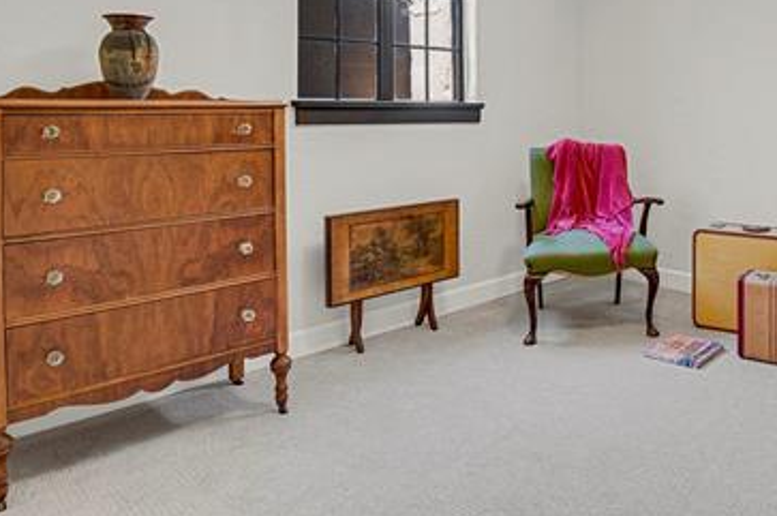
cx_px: 623
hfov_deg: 57.3
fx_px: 647
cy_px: 103
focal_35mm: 30
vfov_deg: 41.6
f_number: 8
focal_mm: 17
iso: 250
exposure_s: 2.5
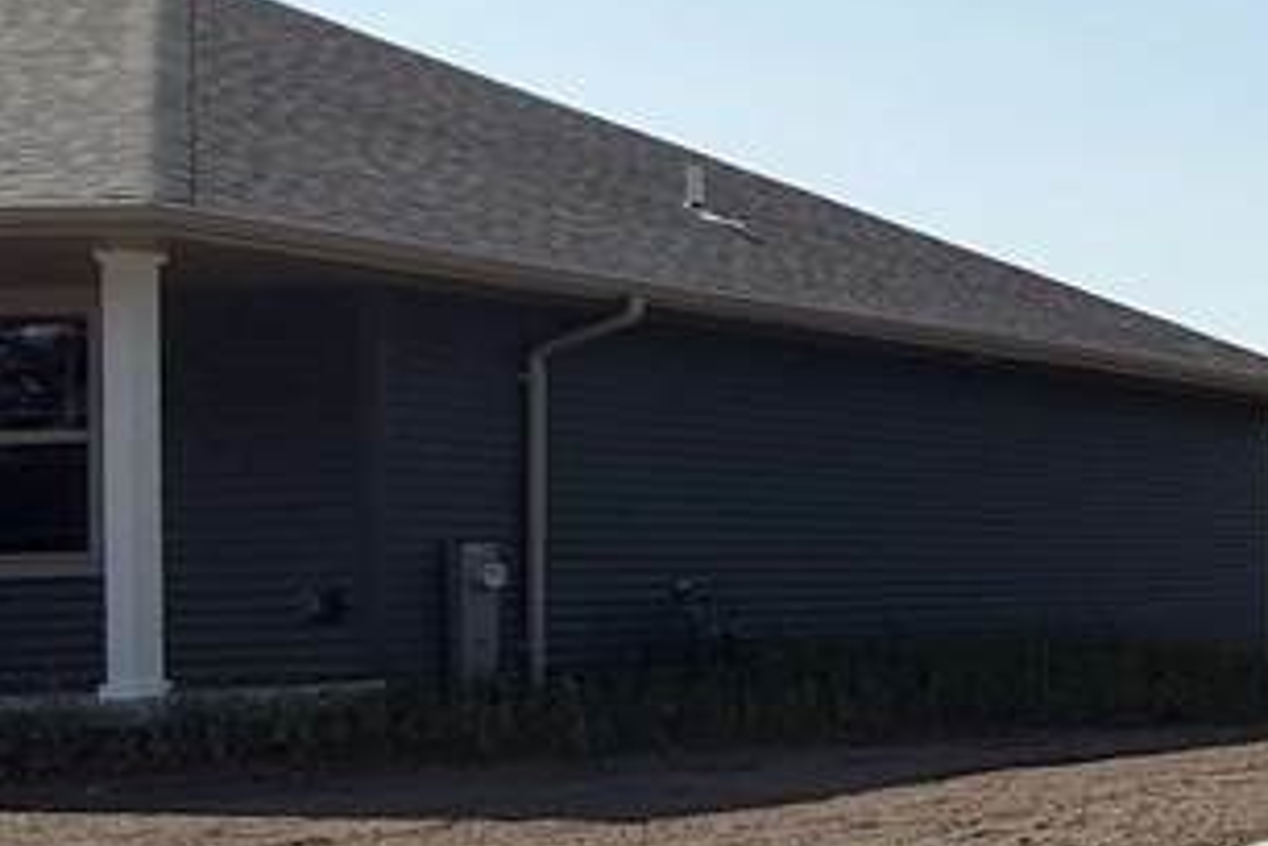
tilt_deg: +3.9
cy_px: 506
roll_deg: +1.2
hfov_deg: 18.9
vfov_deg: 22.2
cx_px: 2573
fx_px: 2148
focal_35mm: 61
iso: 50
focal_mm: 2.22
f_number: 2.2
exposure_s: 1/3125
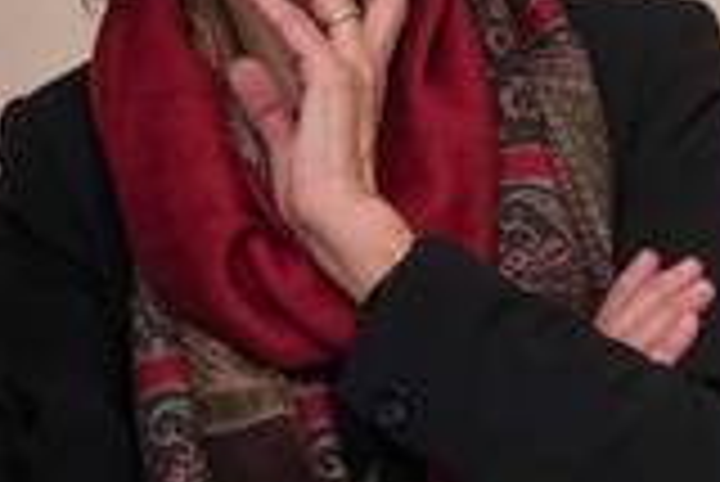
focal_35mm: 321
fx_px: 6426
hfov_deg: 6.4
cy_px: -149
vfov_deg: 4.3
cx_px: 58
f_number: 5
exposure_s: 1/80
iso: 3200
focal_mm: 95
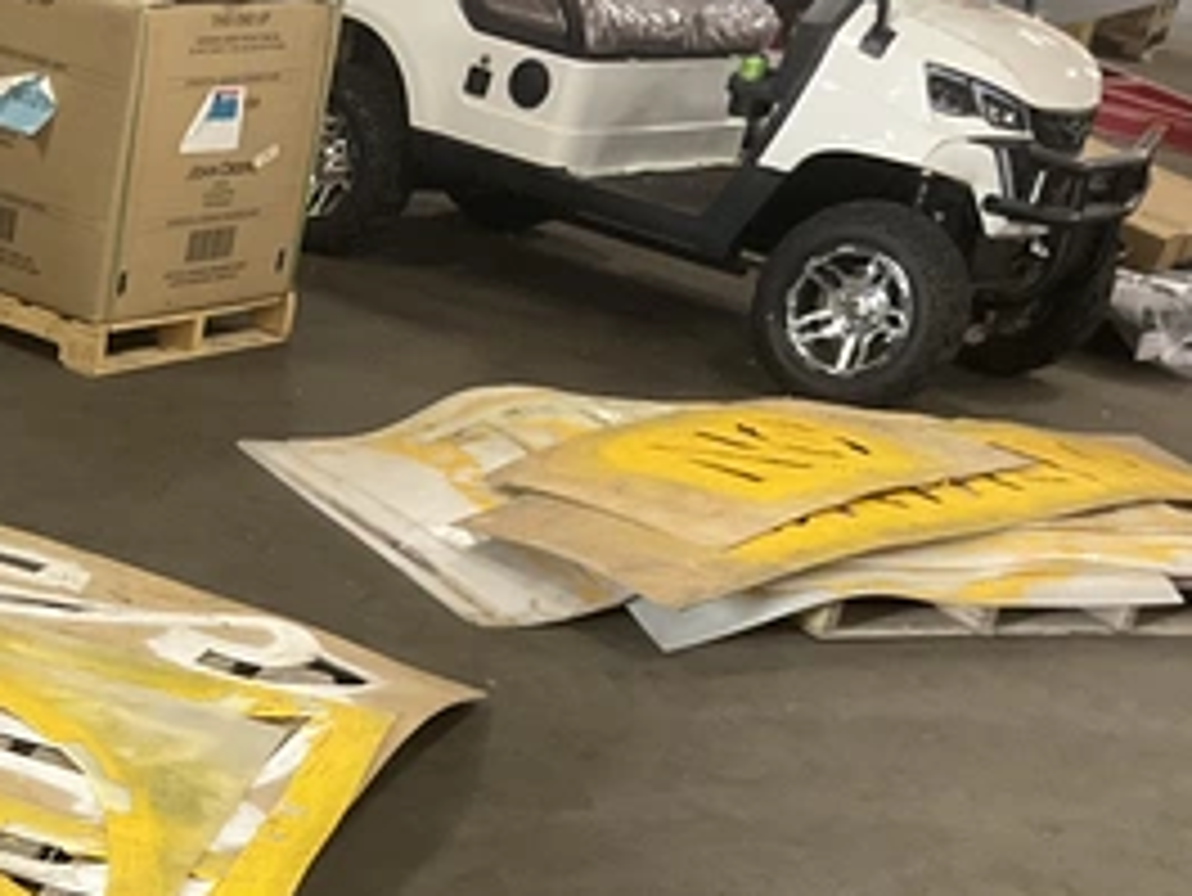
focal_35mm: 82
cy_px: 1038
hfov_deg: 22.7
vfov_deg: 17.3
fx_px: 2825
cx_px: -54
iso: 160
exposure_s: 1/60
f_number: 1.8
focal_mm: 3
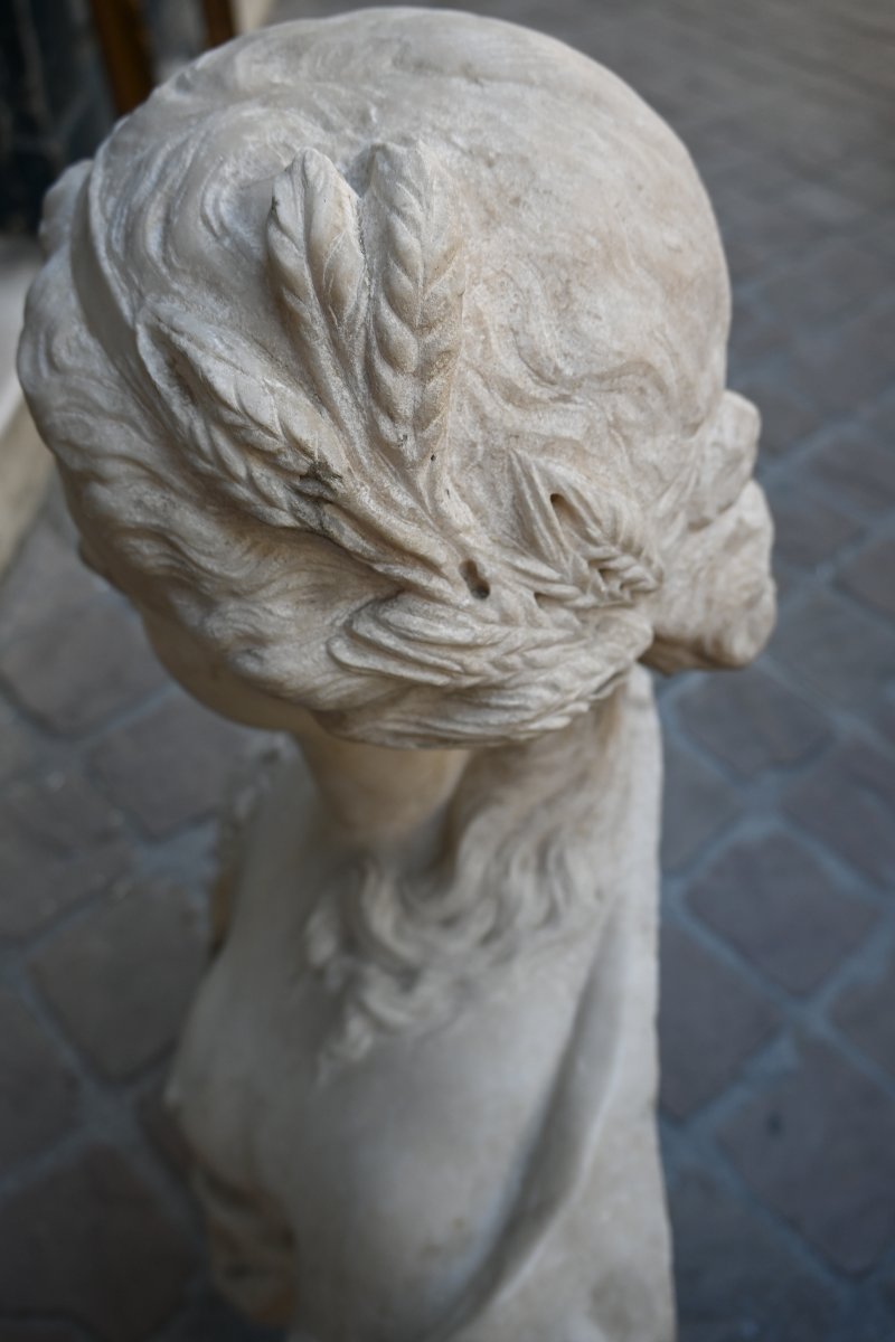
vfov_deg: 61.9
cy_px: 671
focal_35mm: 30
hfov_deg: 43.6
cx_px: 448
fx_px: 1119
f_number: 4
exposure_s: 1/250
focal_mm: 20
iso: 200
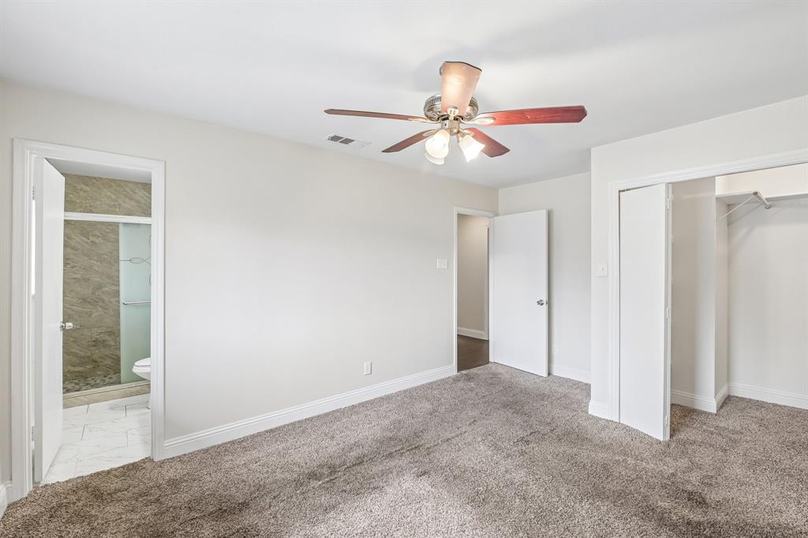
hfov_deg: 96.8
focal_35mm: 16
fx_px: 359
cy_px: 269
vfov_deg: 73.7
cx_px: 404
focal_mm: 16
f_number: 8
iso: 400
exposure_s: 1/20
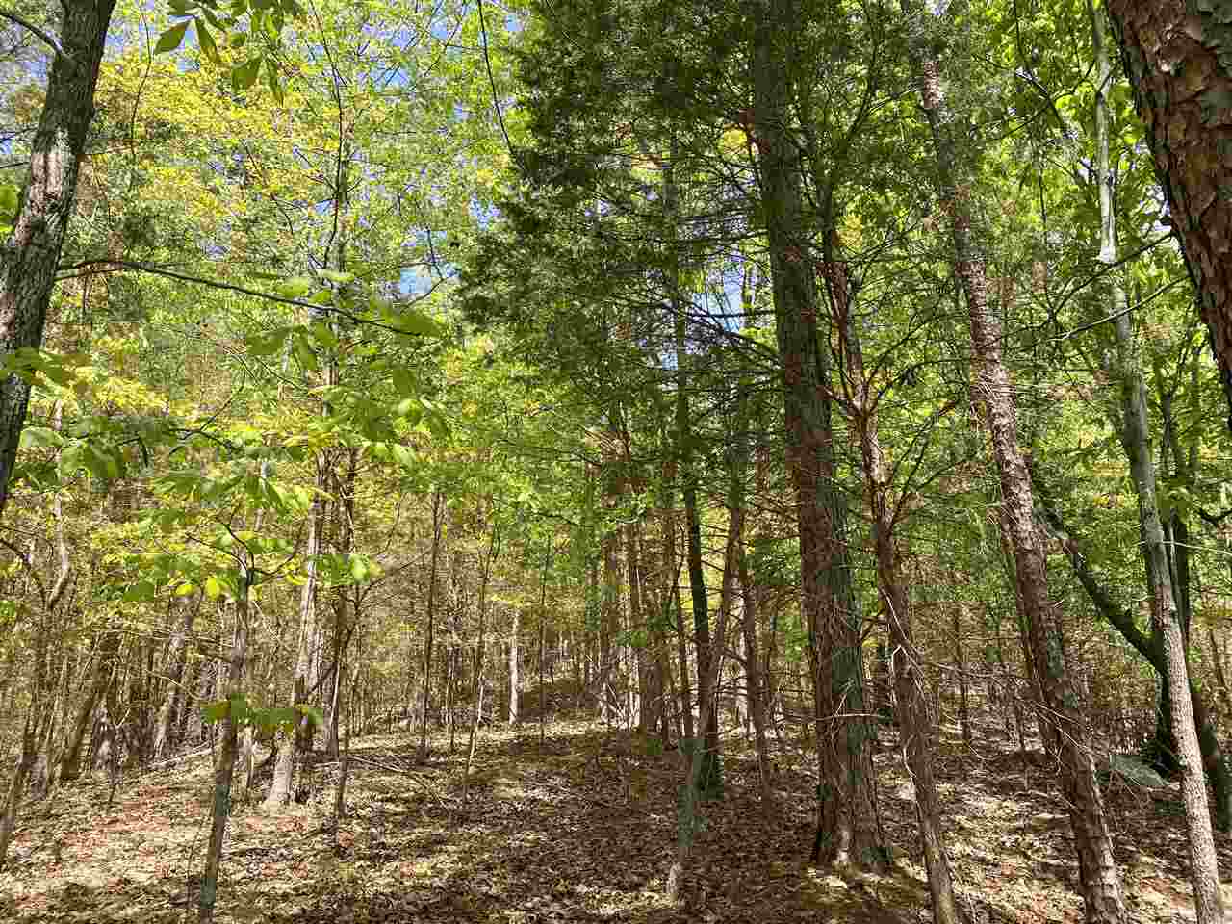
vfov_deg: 53.1
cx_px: 616
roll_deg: -1.3
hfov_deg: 67.3
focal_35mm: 26
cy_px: 462
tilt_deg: +20.8
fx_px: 925
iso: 32
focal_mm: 4.25
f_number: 1.8
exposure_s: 1/420
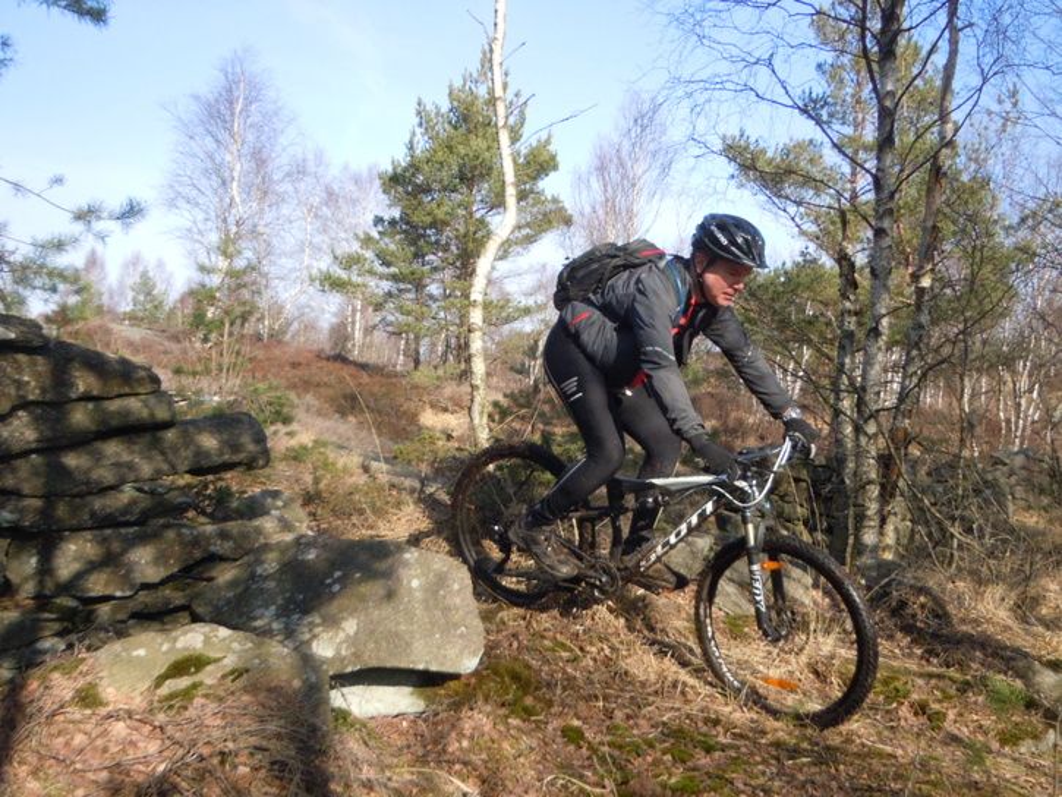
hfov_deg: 60.0
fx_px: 921
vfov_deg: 46.8
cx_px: 531
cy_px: 398
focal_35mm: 30
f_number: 7
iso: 400
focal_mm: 5.4
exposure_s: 1/400
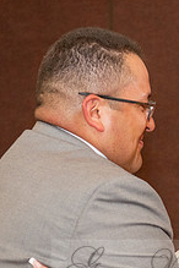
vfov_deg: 11.5
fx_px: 1320
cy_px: 292
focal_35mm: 177
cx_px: 171
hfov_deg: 7.7
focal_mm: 50
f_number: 3.5
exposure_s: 1/125
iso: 800
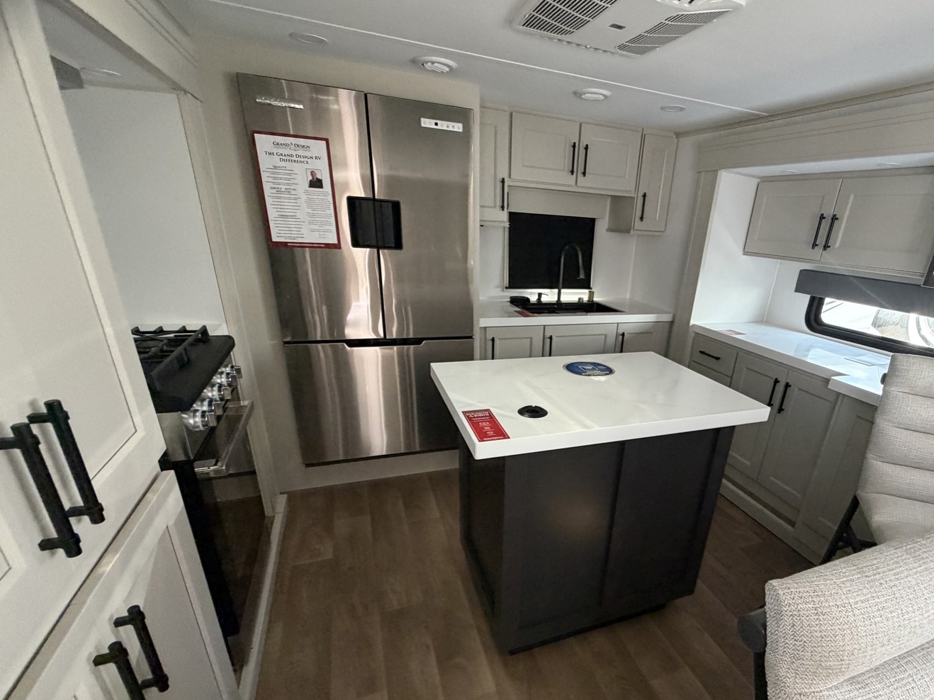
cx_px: 548
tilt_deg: -24.0
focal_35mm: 17
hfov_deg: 90.2
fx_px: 459
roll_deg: -3.9
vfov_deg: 74.0
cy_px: 415
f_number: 2.2
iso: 400
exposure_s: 1/60
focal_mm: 2.22
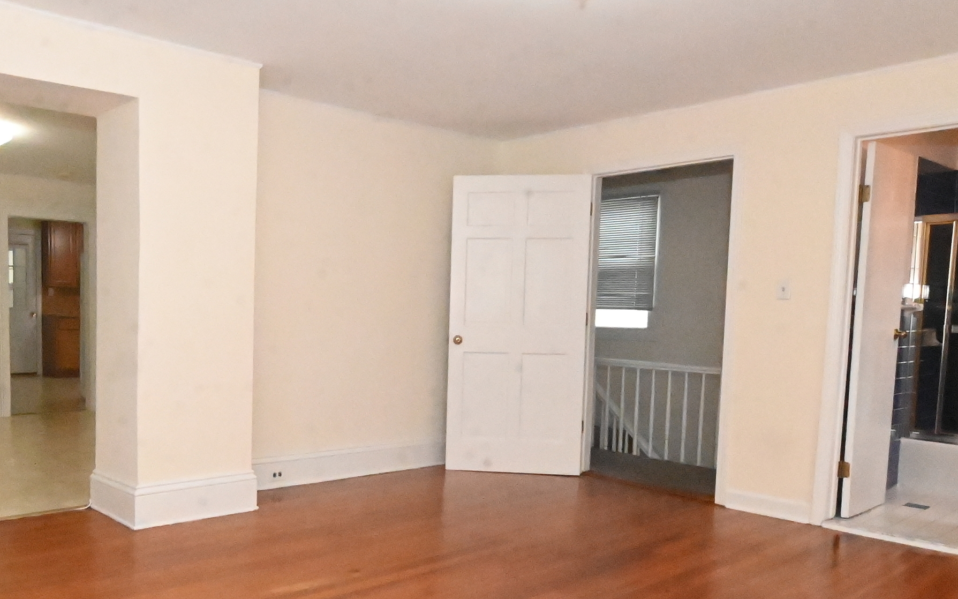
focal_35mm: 28
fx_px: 731
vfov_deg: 44.2
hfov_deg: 64.5
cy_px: 371
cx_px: 311
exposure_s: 1/160
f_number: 20
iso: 25600
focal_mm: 11
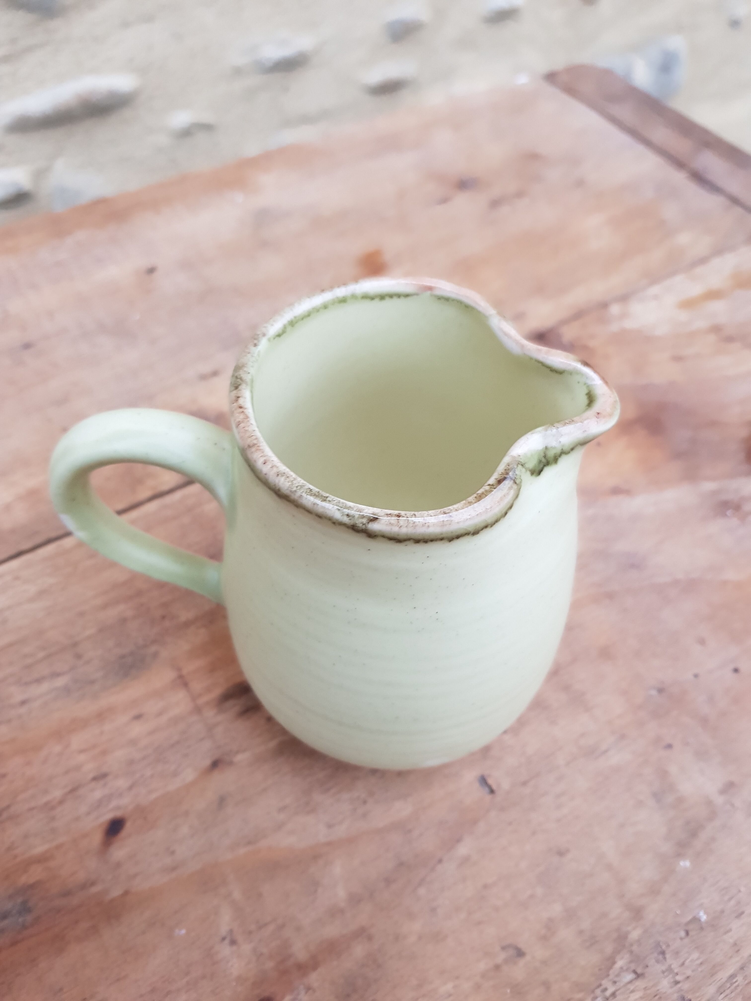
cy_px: 500
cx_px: 376
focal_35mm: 26
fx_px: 752
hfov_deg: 53.1
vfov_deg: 67.3
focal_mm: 4.2
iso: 200
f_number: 1.7
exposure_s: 1/28
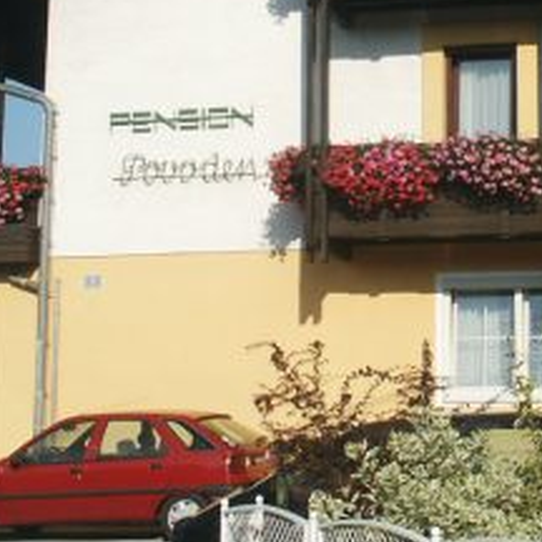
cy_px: 125
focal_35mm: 86
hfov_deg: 19.6
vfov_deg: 20.0
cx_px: 539
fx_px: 1523
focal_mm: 7.18
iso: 64
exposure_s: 1/250
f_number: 6.7
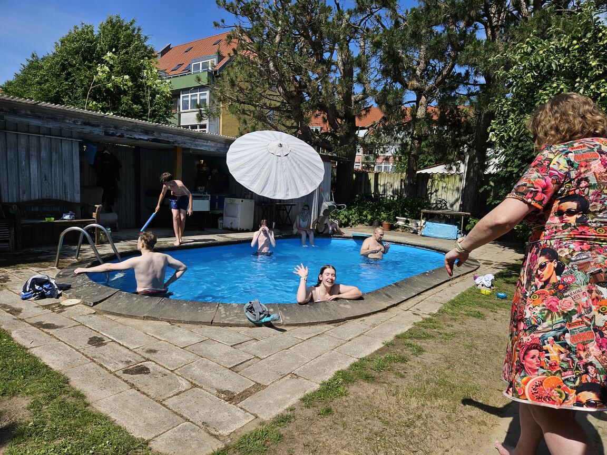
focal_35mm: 23
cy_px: 228
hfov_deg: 73.9
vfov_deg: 58.9
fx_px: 403
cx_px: 304
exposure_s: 1/2708
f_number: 1.8
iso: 25
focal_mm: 5.4
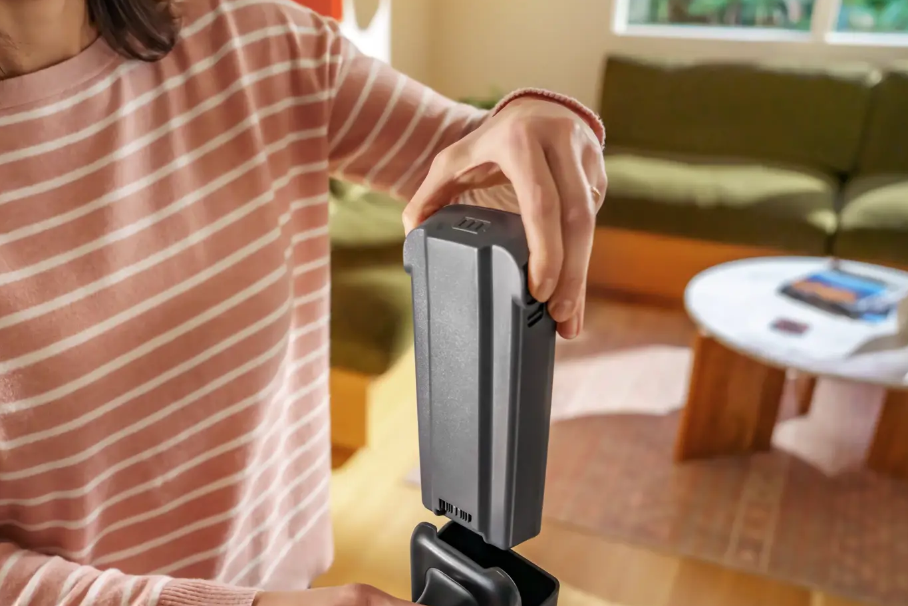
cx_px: 303
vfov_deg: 36.6
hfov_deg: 52.1
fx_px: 908
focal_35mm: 36
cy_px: 388
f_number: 2.8
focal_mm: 24
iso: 3200
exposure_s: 1/500
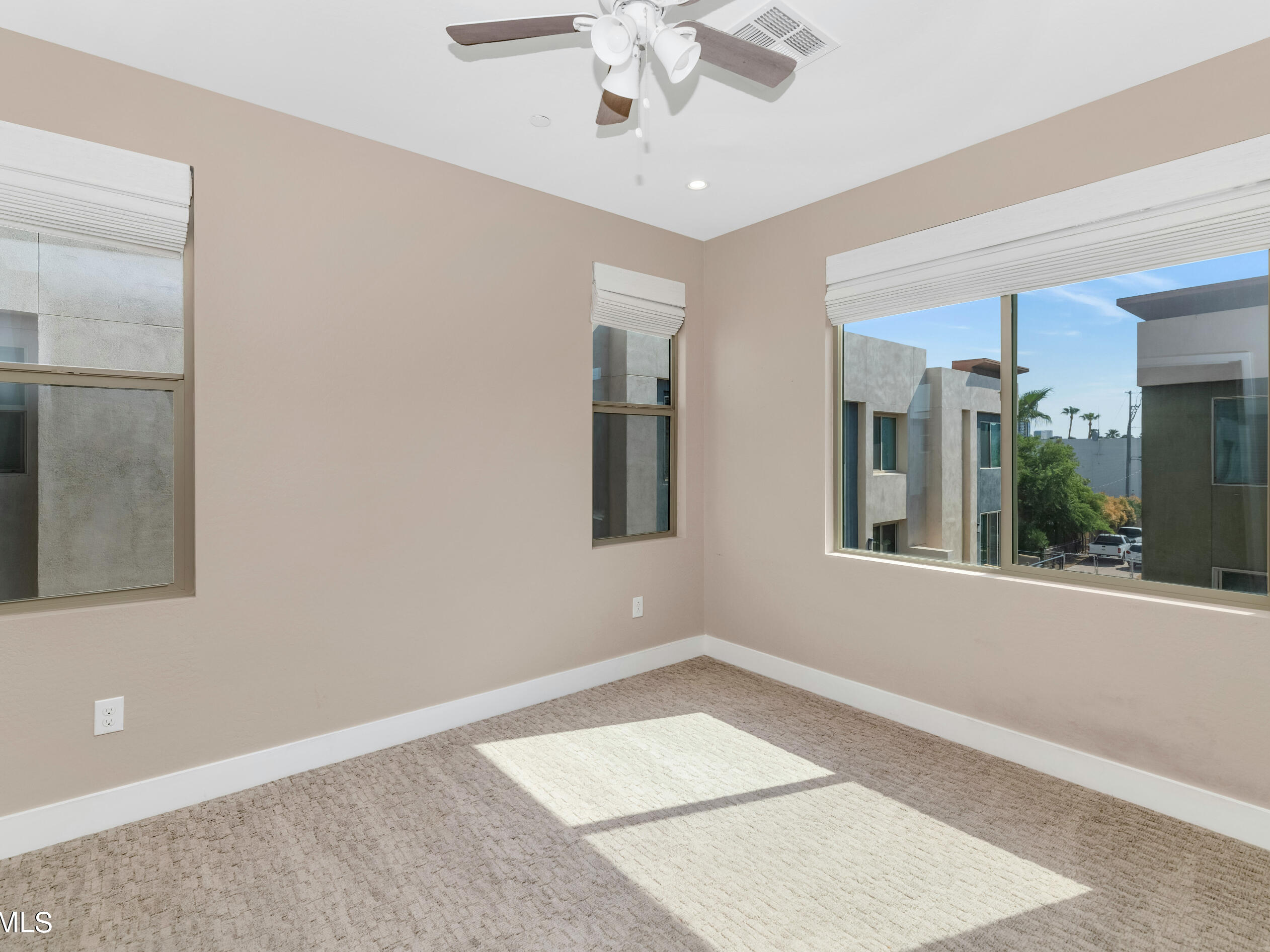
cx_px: 638
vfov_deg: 78.1
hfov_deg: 94.5
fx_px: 587
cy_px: 466
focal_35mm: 16
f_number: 9
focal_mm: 14
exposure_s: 1/250
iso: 160
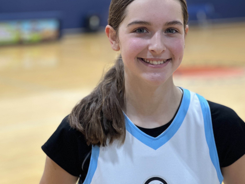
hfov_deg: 21.3
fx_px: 651
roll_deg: +1.2
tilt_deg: -7.6
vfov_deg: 16.1
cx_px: 139
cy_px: 78
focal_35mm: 92
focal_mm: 9
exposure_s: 1/82
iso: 250
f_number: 2.8
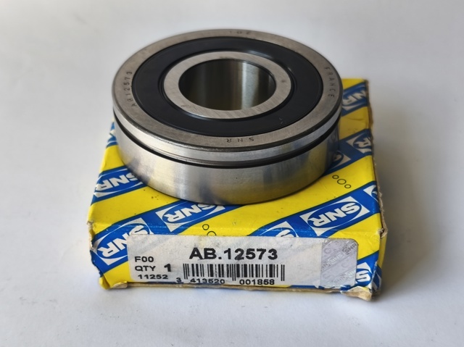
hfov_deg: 29.0
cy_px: 174
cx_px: 232
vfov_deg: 21.9
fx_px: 897
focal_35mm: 67
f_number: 1.65
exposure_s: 1/143
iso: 50
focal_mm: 6.18
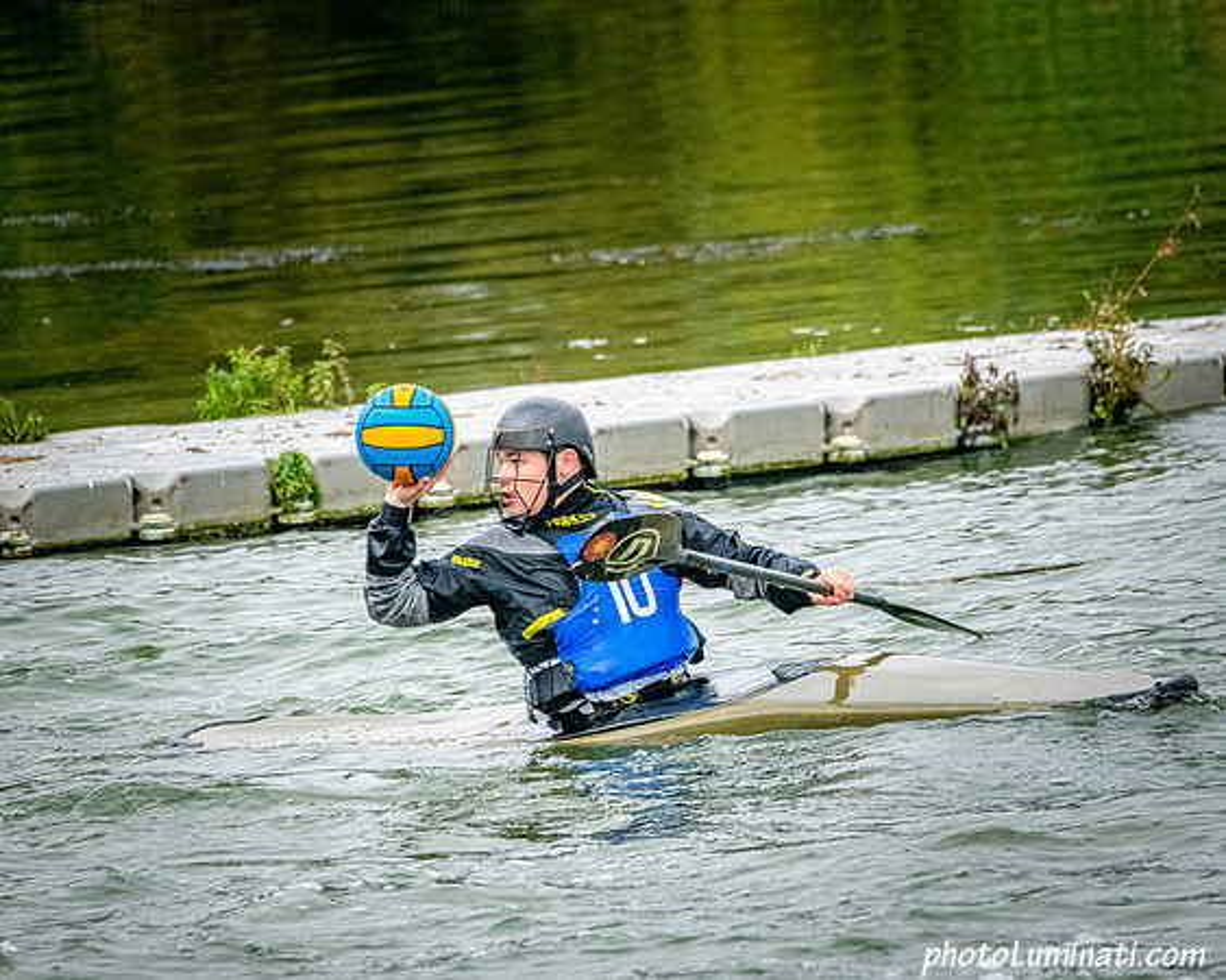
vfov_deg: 2.7
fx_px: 21050
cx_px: 680
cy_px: 587
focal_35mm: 580
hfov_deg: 3.3
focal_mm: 400
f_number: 8
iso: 3200
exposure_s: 1/2000
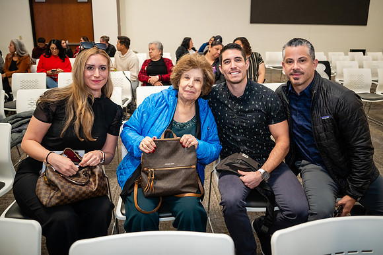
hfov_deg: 65.4
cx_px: 194
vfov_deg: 46.2
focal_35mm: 28
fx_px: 298
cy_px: 108
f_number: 2.8
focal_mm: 24
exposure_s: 1/160
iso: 2000
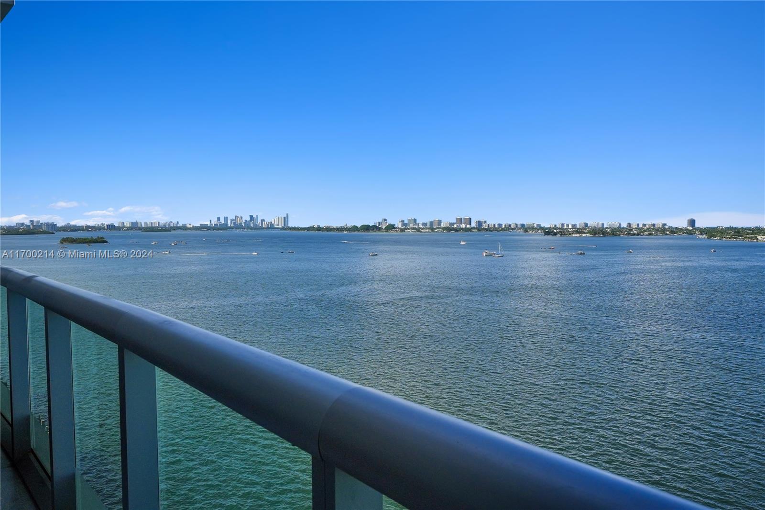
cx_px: 382
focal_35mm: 30
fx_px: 637
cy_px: 255
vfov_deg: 43.6
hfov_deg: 61.9
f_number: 11
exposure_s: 1/1000
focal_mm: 20
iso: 250
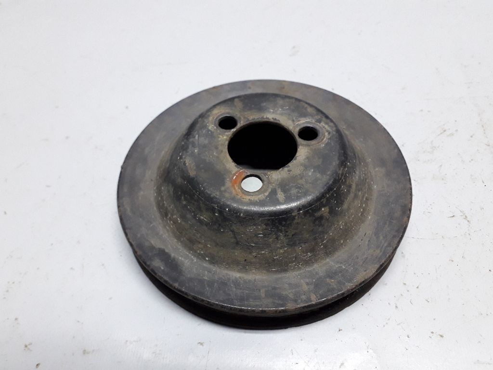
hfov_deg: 65.3
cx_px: 246
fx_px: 385
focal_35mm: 27
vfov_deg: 51.4
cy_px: 185
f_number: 1.9
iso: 200
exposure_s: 1/25
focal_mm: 3.6
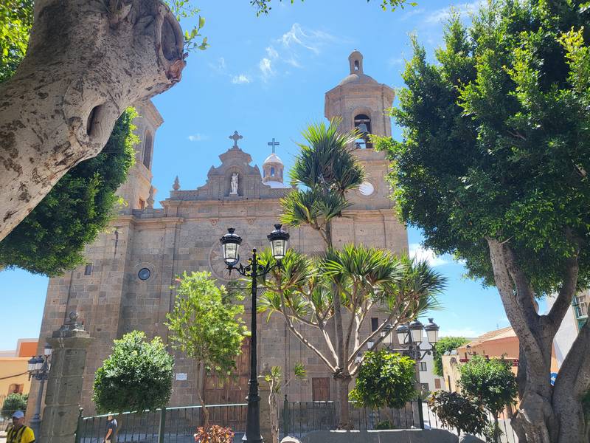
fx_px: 443
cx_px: 295
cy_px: 222
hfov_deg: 67.3
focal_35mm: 26
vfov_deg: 53.1
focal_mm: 4.25
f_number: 1.8
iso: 50
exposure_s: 1/1449
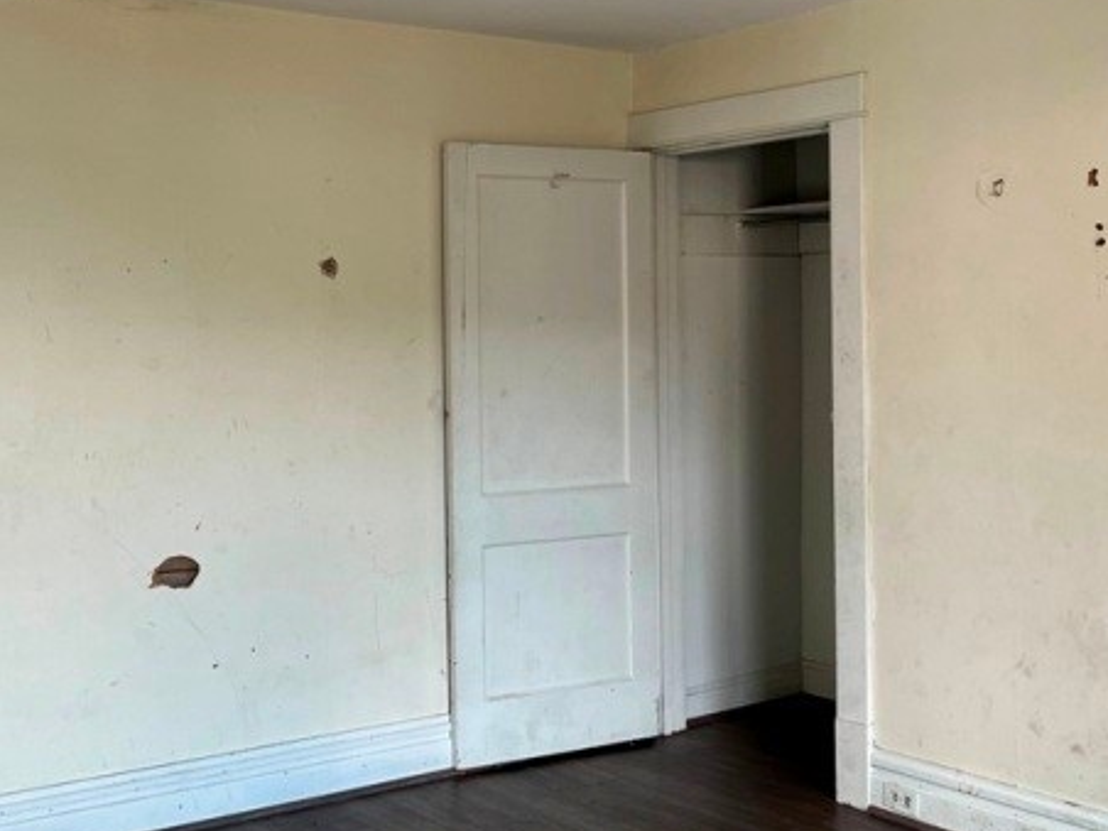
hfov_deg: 40.8
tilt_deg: +0.2
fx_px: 1472
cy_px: 346
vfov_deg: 31.5
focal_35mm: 46
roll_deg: +0.8
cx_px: 387
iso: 100
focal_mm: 5.1
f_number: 1.6
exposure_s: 1/121
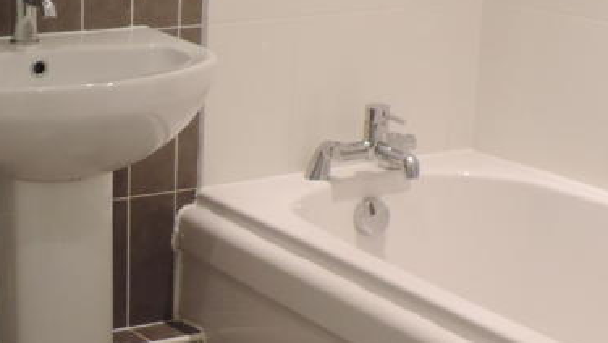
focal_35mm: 83
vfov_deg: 14.6
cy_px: 197
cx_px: 16
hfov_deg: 24.5
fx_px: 1339
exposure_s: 1/30
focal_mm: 4.9
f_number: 3.1
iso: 360
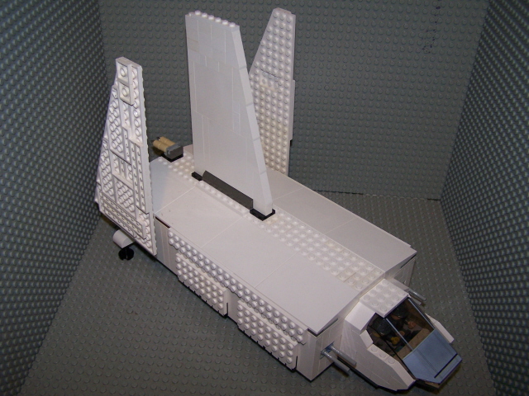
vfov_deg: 37.7
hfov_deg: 49.0
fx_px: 581
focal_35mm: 38
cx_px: 264
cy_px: 198
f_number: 2.8
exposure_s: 1/60
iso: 140
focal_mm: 6.3
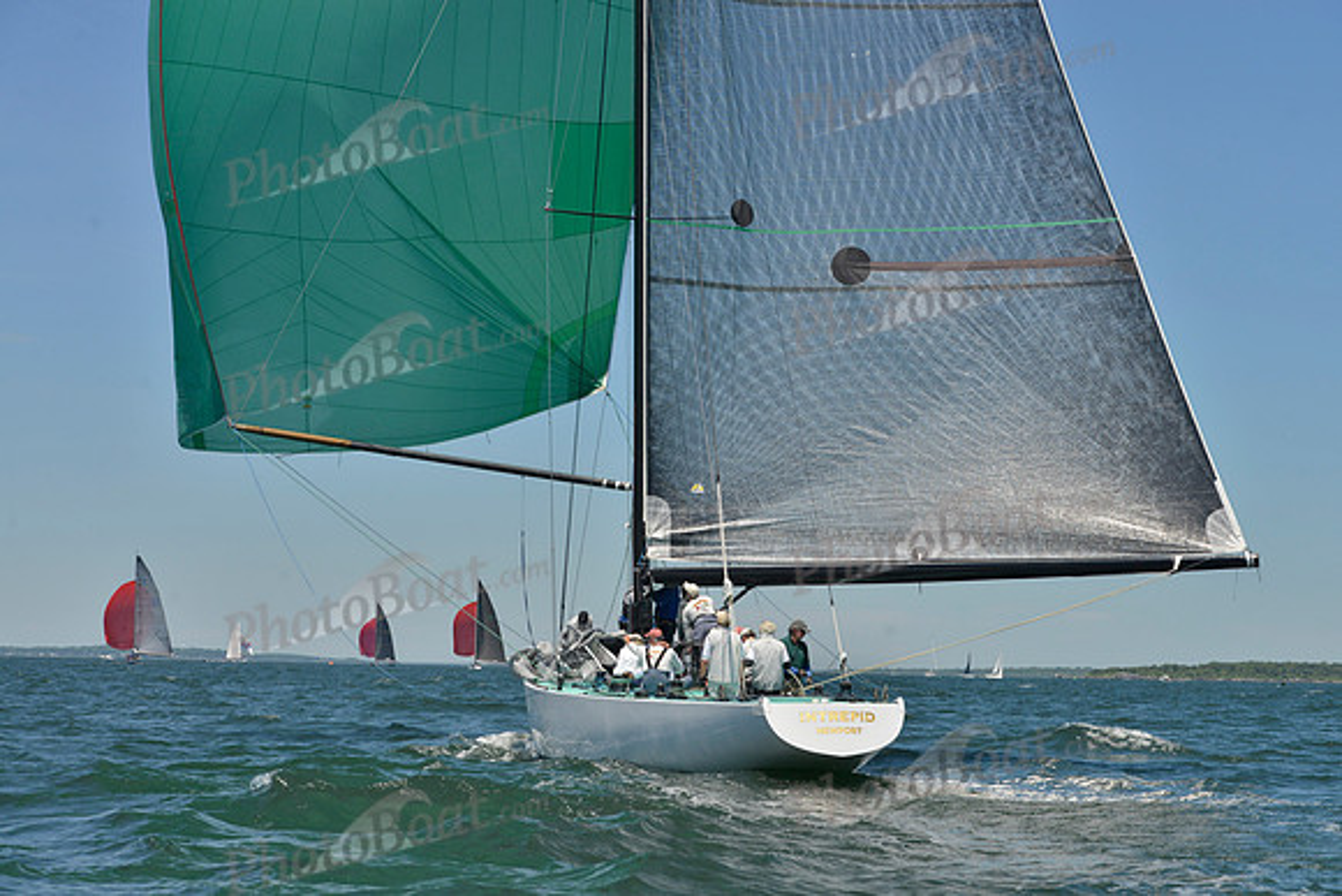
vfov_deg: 19.5
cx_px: 671
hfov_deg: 28.8
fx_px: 2610
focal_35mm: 70
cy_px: 448
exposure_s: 1/1250
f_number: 9
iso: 280
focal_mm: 70
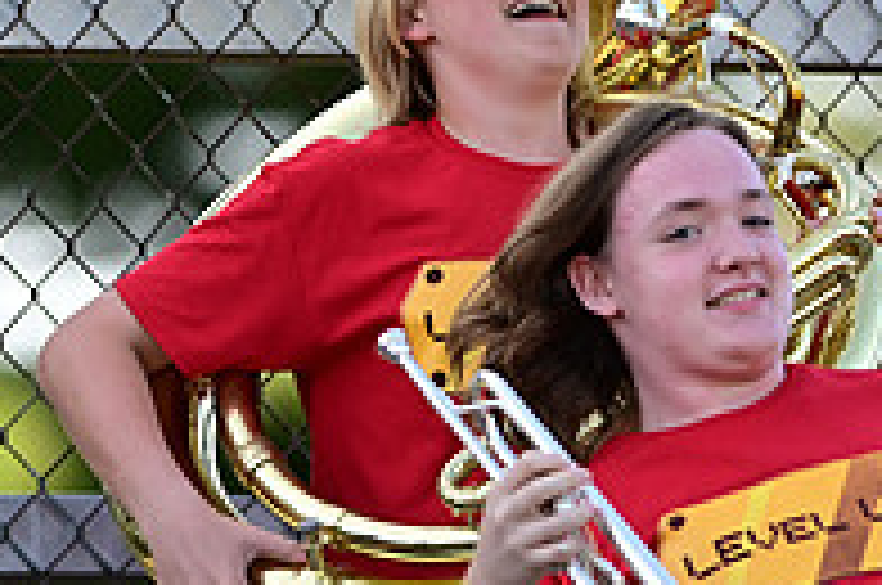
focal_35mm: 890
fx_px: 21769
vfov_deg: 1.5
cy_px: 284
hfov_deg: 2.3
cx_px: 603
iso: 500
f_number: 2.8
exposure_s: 1/1600
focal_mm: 300
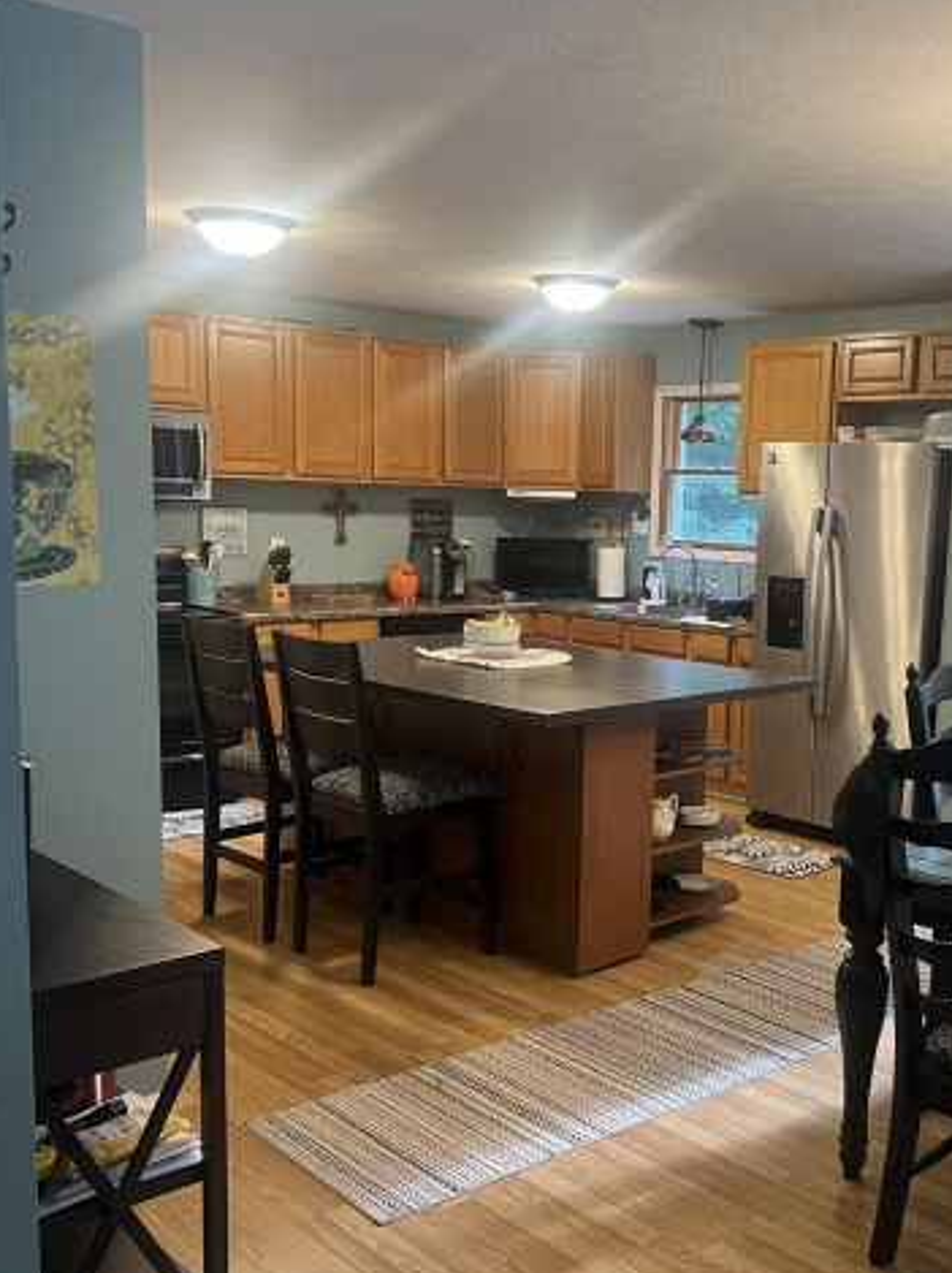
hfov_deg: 38.0
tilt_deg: -7.4
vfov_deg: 50.1
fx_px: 1359
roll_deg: -2.4
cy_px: 699
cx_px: 665
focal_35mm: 37
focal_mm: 5.7
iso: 160
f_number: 1.5
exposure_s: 1/60
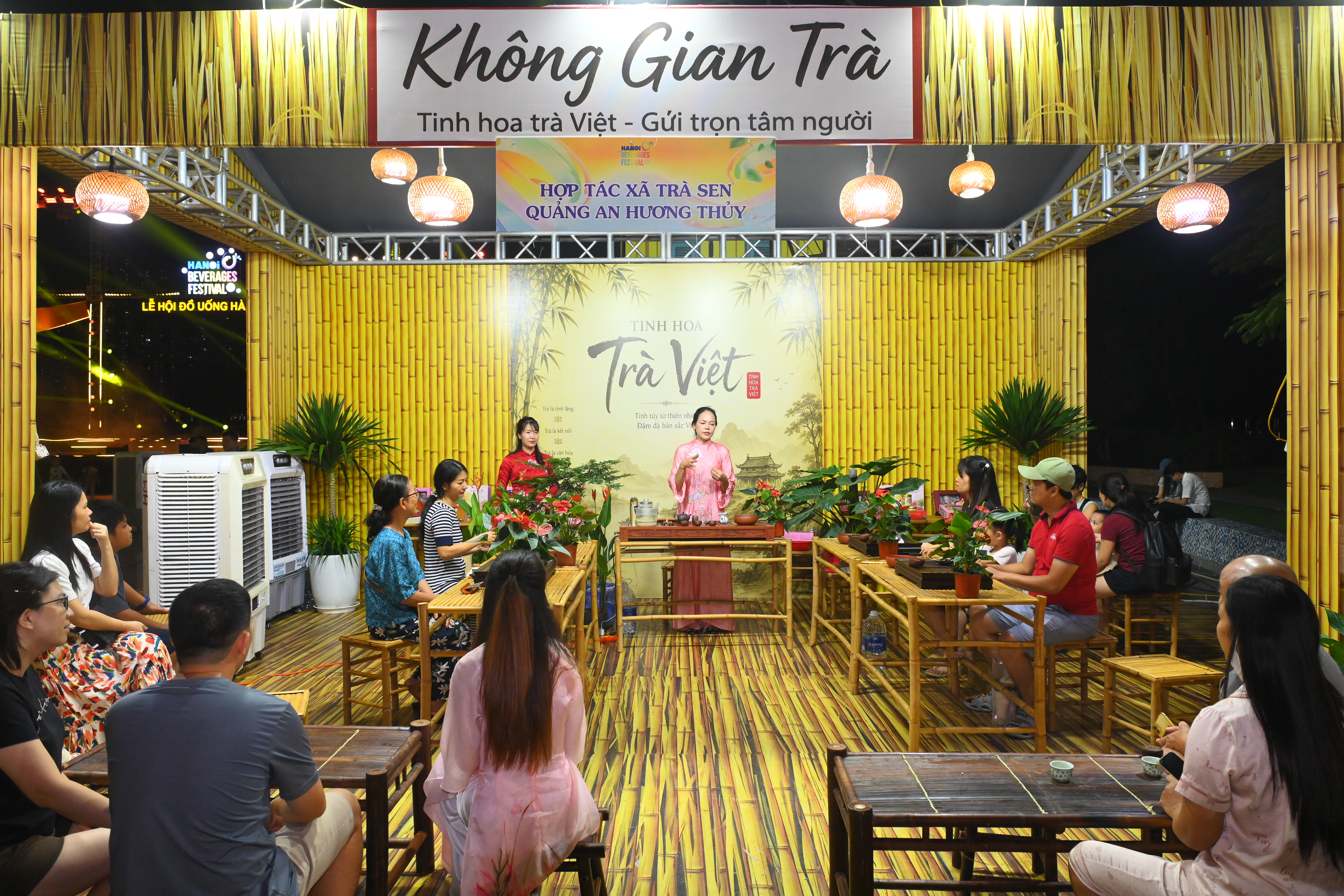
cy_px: 448
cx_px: 672
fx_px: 971
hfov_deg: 69.4
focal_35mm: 26
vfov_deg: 49.6
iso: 2500
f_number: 5
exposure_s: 1/160
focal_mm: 26
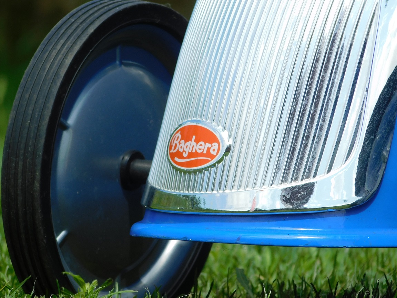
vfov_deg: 2.3
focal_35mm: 645
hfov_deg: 3.1
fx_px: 7397
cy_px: 149
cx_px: 198
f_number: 6.1
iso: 125
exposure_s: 1/320
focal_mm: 114.5
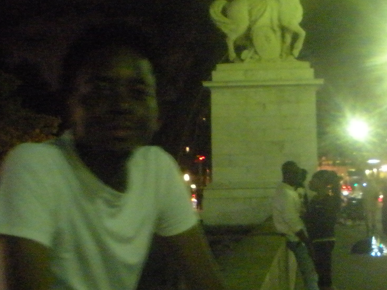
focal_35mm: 89
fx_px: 995
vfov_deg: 16.5
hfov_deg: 21.9
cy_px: 223
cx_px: 278
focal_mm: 6.3
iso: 800
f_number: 3.5
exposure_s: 1/3.3
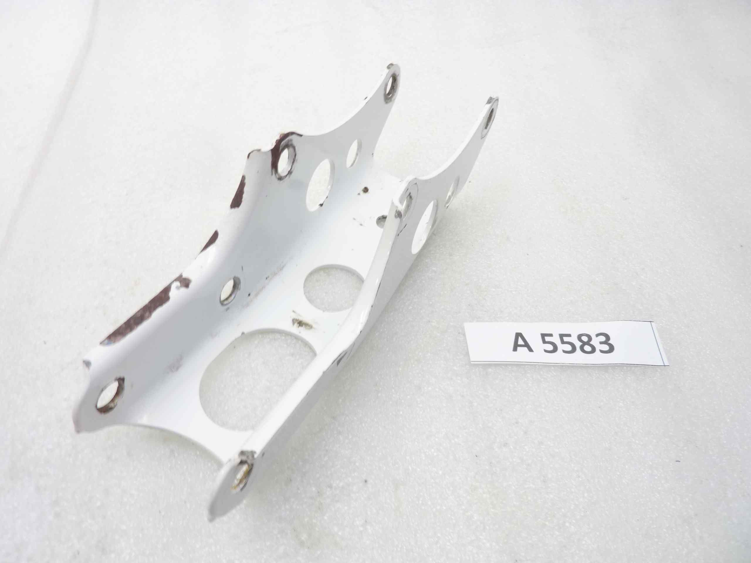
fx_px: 542
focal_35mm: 25
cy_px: 282
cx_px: 376
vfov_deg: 54.9
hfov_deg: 69.4
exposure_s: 1/13
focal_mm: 4.1
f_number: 3.3
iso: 125
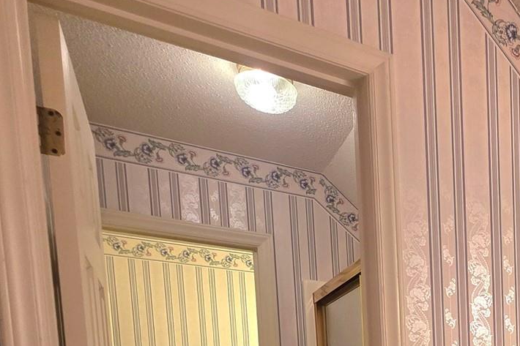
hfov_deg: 39.5
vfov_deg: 27.0
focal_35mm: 39
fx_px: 563
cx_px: 584
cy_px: 483
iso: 125
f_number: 1.9
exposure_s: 1/120
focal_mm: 2.2
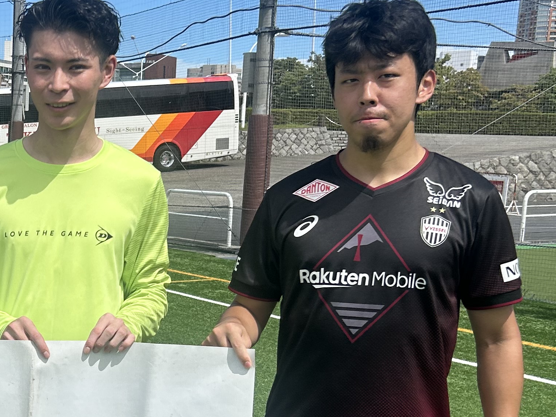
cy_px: 358
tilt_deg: -11.1
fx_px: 1108
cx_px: -42
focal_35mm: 69
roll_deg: +0.0
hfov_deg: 26.2
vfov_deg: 20.9
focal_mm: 5.7
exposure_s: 1/6211
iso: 50
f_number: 1.5
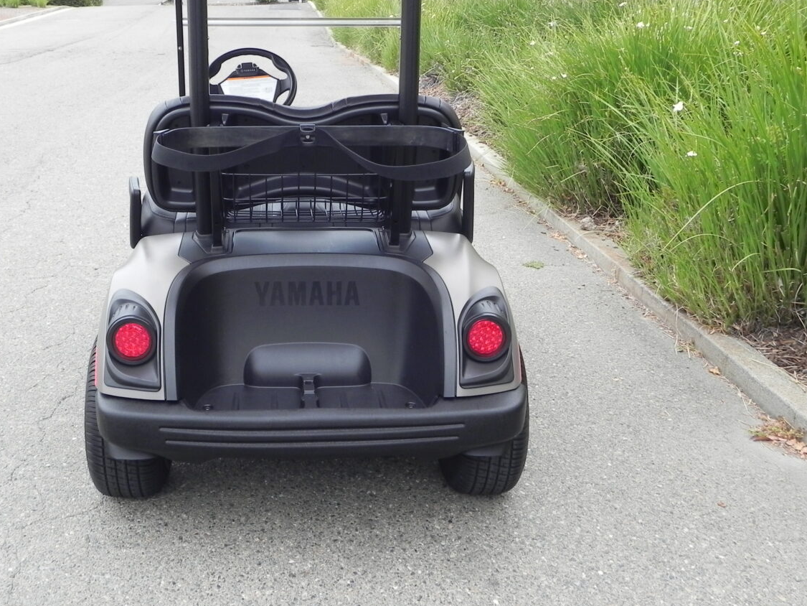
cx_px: 311
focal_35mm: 44
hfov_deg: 42.7
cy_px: 221
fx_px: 1026
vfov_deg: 32.7
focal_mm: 5.9
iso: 160
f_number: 5
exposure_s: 1/173
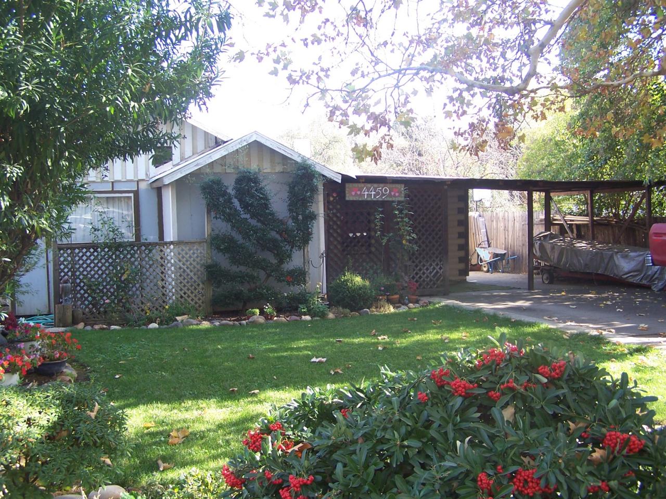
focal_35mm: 38
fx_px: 731
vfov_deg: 37.7
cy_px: 250
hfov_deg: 49.0
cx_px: 333
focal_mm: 6.3
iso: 80
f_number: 2.8
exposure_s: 1/90
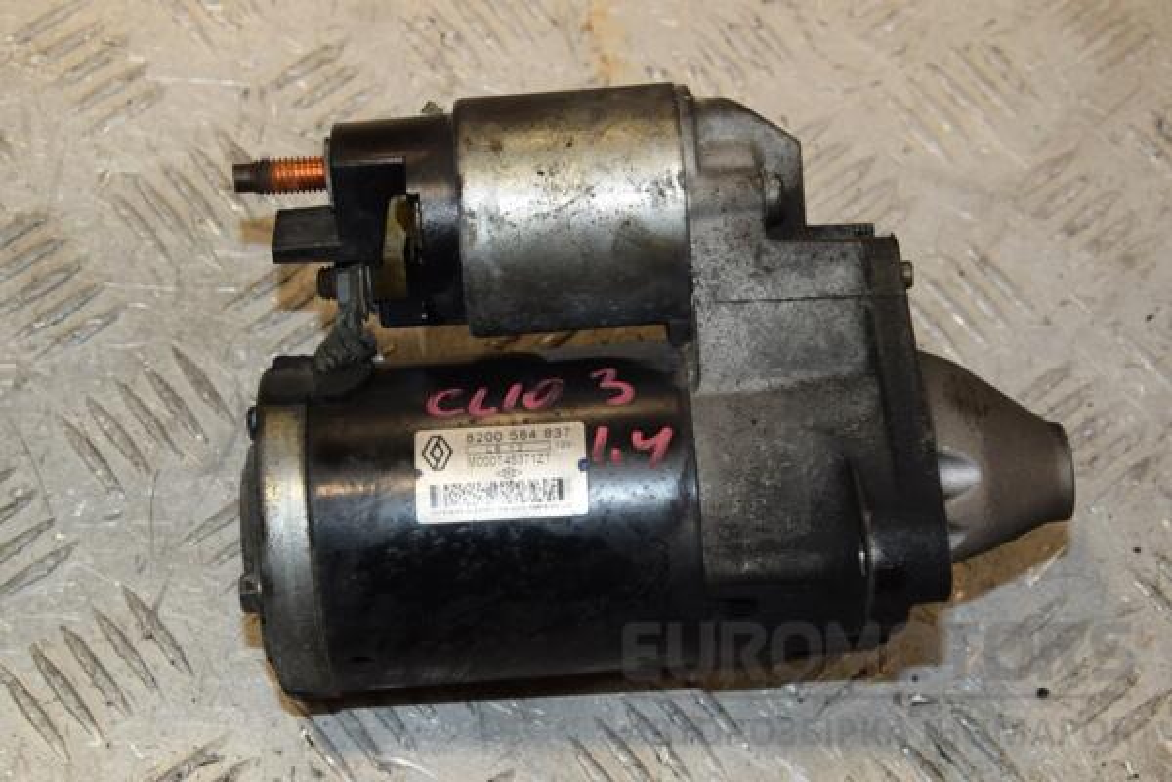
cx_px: 586
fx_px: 2539
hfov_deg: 26.0
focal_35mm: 78
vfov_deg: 17.5
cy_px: 391
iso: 800
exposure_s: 1/200
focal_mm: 52
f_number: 9
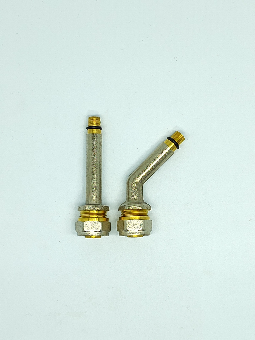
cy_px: 170
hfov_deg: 56.8
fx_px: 236
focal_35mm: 24
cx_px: 128
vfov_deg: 71.6
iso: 100
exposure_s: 1/125
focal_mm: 5.89
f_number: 1.89
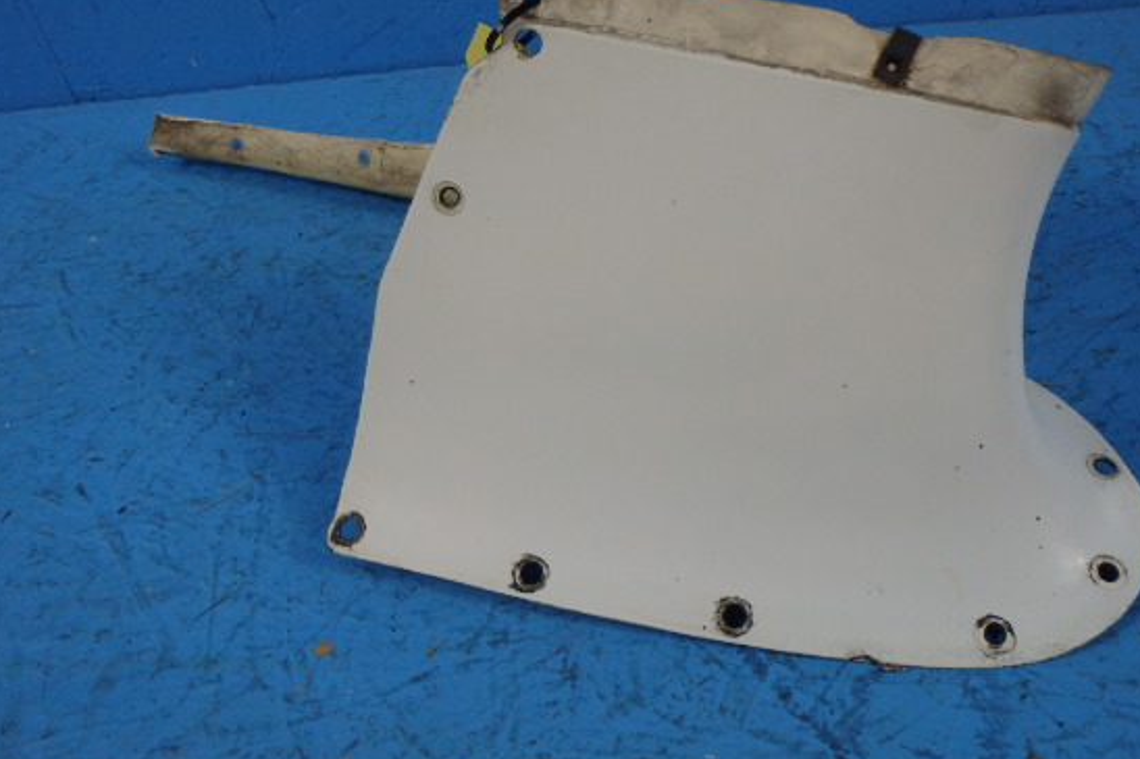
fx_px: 1076
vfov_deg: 38.6
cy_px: 283
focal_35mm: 34
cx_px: 620
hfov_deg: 55.7
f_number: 3.9
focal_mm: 5
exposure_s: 1/60
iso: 200
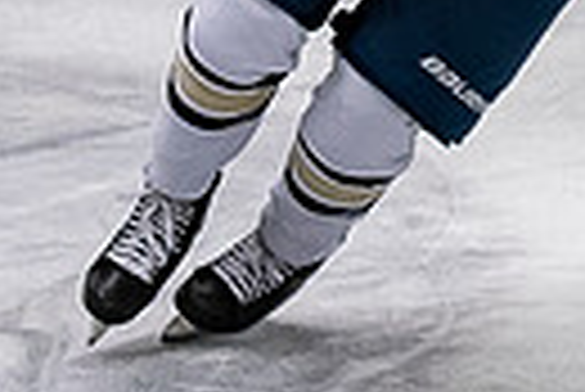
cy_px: -322
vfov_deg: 2.0
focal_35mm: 703
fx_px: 11436
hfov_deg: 2.9
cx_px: 676
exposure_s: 1/800
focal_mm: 70
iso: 1400
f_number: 3.5
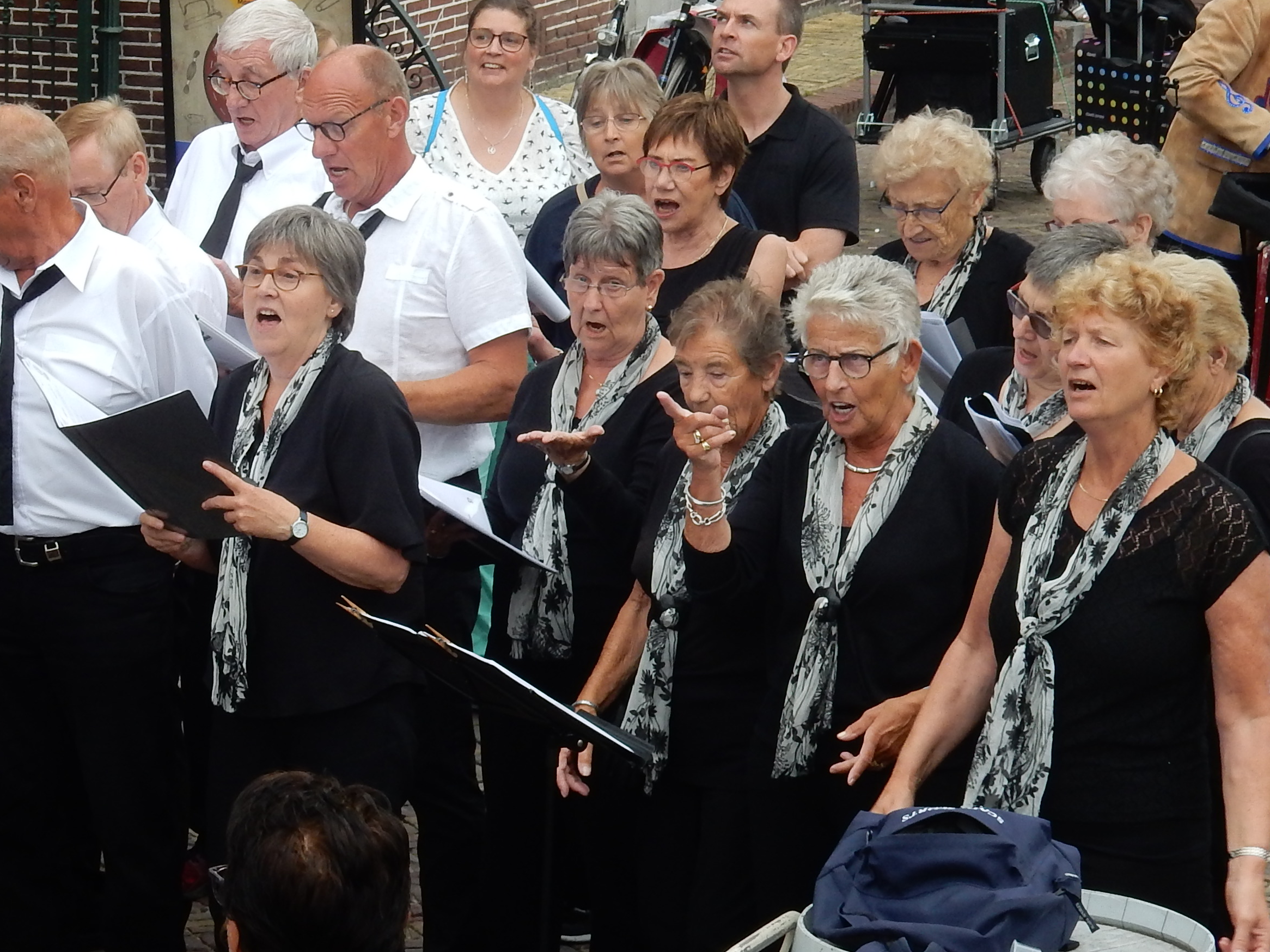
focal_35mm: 166
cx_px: 195
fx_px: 6090
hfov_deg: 11.8
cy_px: 334
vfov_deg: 8.9
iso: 125
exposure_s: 1/125
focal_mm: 14.9
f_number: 5
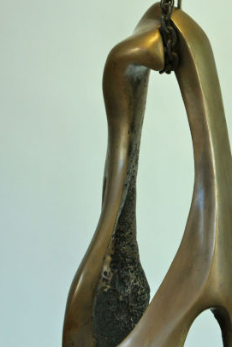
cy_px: 205
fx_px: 830
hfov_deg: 15.9
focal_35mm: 86
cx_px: 170
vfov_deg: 23.6
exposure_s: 1/15
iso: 200
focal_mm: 31
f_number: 6.3
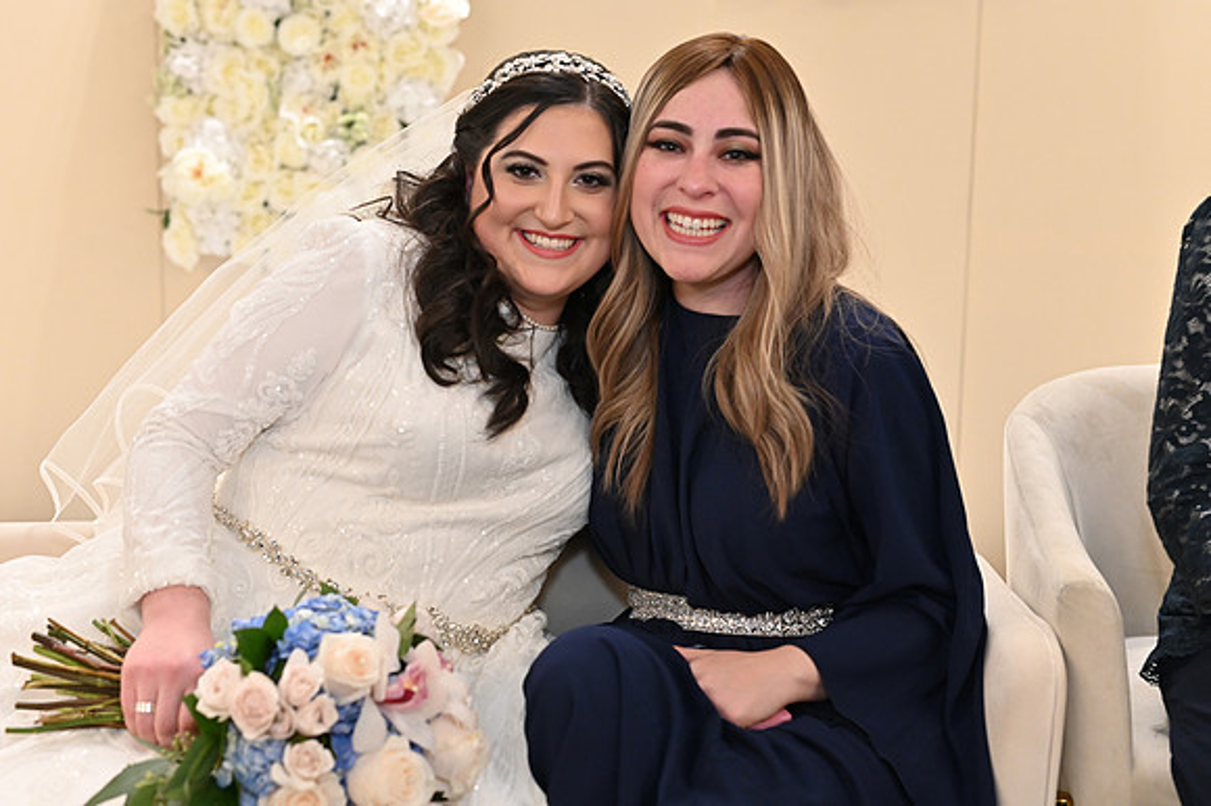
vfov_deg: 27.0
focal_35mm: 50
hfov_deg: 39.6
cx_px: 606
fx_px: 1681
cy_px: 403
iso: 3200
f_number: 4
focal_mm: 50
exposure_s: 1/100
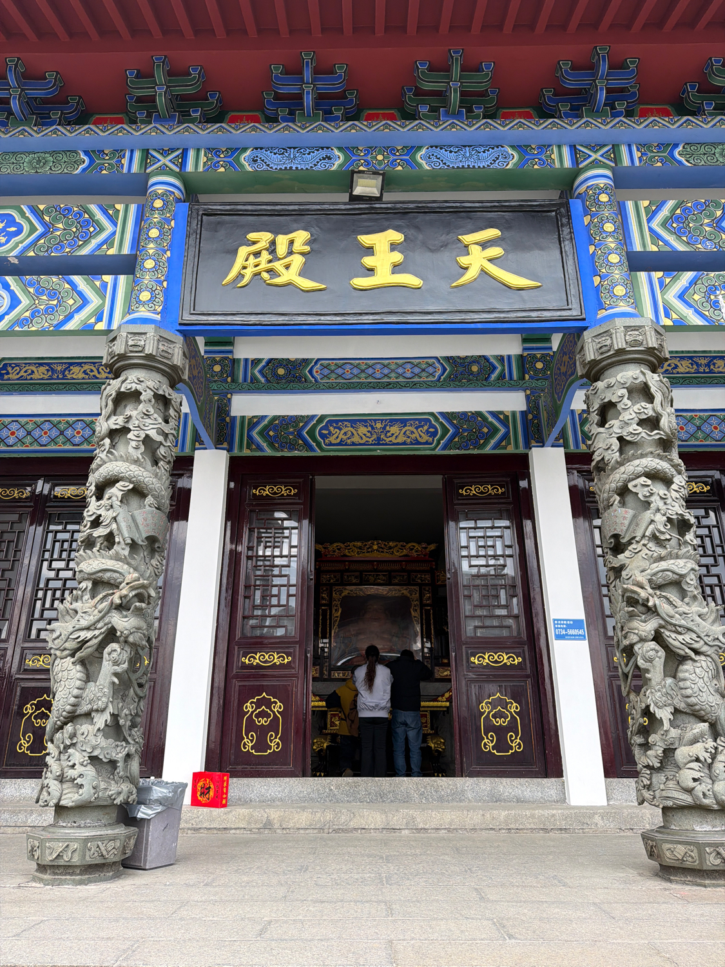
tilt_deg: +20.8
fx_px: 670
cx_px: 362
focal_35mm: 24
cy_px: 484
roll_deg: +2.2
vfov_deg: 71.6
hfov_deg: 56.8
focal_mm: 6.76
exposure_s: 1/1122
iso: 80
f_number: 1.78
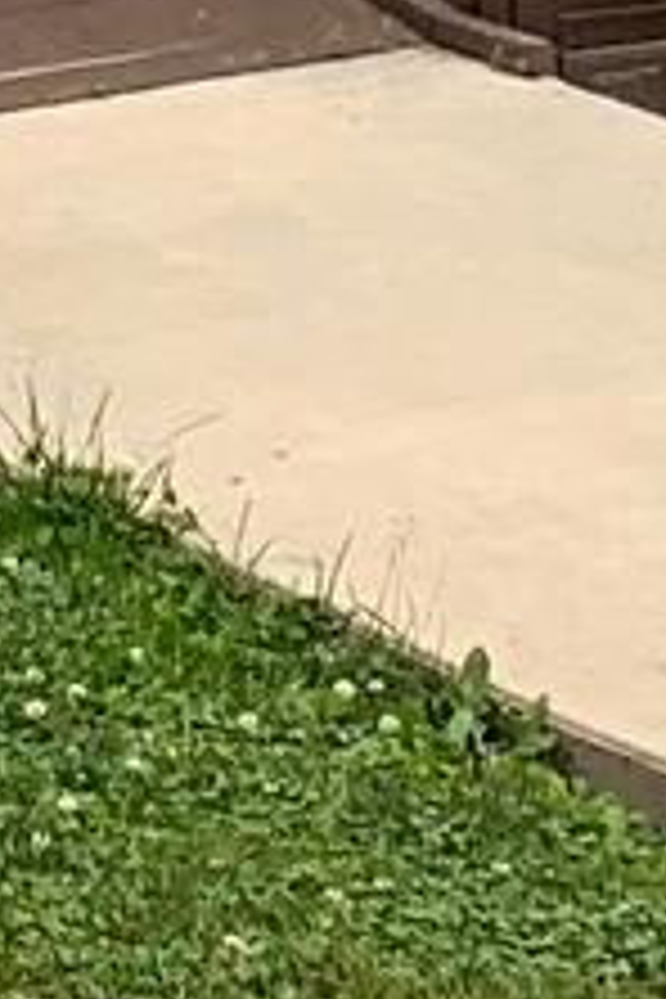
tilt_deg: +4.5
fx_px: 6909
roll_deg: +1.2
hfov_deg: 5.3
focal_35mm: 249
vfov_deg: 7.3
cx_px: -1062
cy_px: -2052
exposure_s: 1/306
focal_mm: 4.25
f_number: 1.8
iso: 25
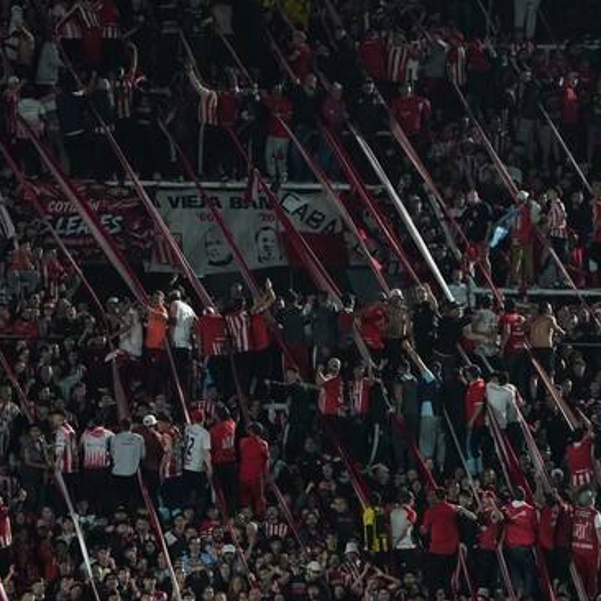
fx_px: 8662
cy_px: 236
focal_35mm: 441
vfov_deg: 4.0
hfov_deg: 4.0
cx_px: 182
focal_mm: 264
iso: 5000
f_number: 6.3
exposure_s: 1/500
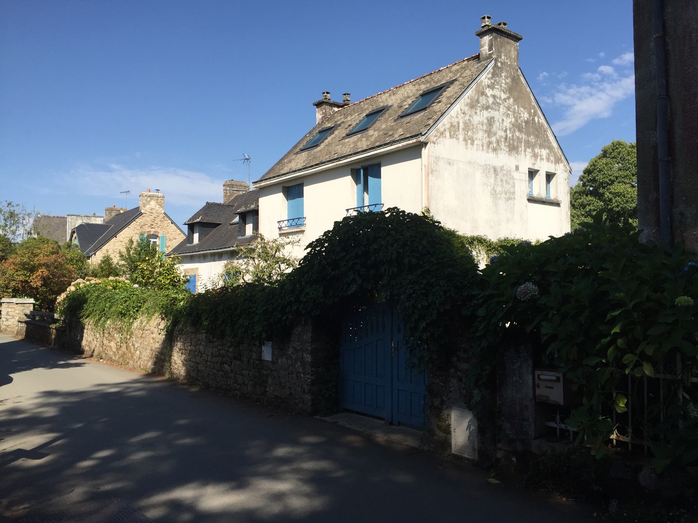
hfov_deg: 61.7
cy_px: 262
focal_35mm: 29
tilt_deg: +3.2
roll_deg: -0.6
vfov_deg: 48.2
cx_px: 349
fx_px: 585
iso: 32
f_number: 2.2
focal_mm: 4.15
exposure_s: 1/2083
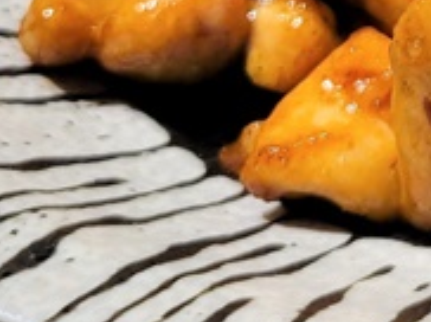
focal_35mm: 143
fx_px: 1778
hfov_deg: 12.7
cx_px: 758
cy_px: -315
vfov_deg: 9.7
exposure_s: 1/120
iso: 64
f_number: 1.8
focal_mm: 5.4
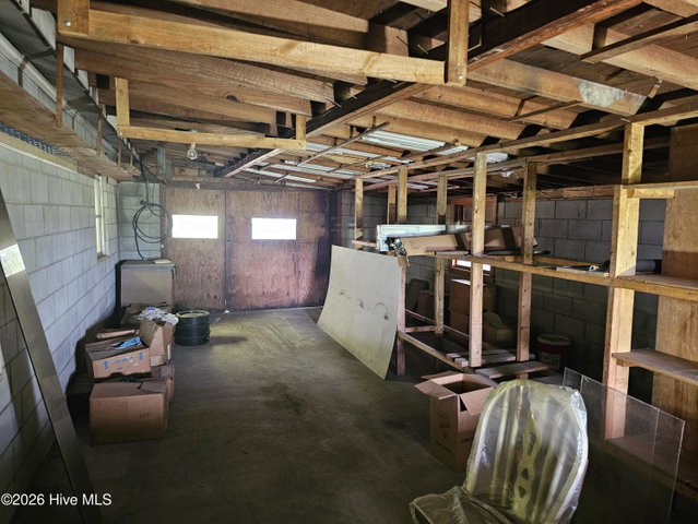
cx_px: 349
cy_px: 262
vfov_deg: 58.9
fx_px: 464
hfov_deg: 73.9
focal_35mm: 23
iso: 640
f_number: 1.7
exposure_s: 1/24
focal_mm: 6.3
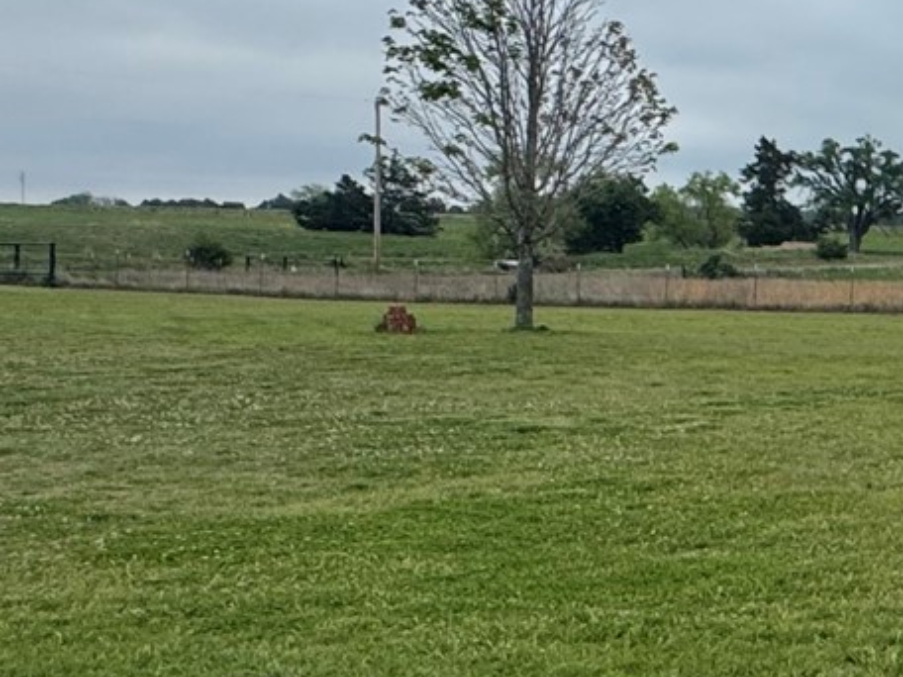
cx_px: 1489
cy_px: 261
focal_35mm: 59
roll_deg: -1.1
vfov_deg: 24.8
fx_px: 1539
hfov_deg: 23.2
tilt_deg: +0.0
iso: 50
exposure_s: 1/1217
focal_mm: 2.22
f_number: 2.2
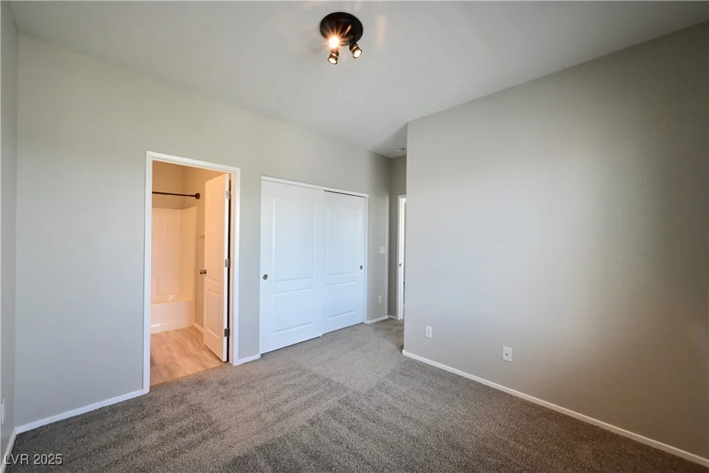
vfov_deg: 81.2
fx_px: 276
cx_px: 354
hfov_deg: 104.2
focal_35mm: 14
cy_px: 236
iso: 6400
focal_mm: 14
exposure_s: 1/60
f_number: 16
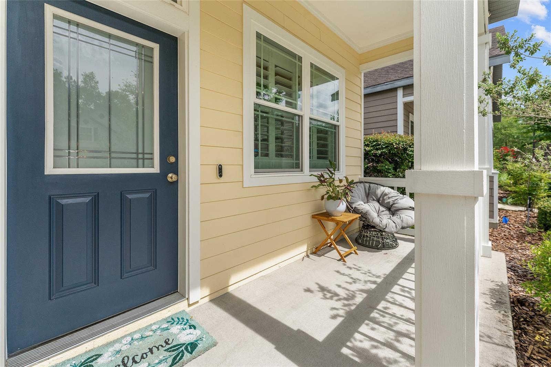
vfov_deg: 81.2
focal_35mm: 14
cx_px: 276
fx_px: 214
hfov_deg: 104.3
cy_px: 184
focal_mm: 14
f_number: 7.1
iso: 400
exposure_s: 1/1000
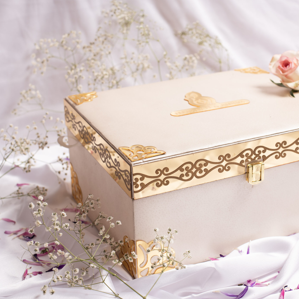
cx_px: 204
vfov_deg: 26.9
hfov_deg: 26.7
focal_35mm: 64
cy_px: 150
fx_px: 625
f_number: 6.3
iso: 125
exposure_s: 1/100
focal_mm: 50
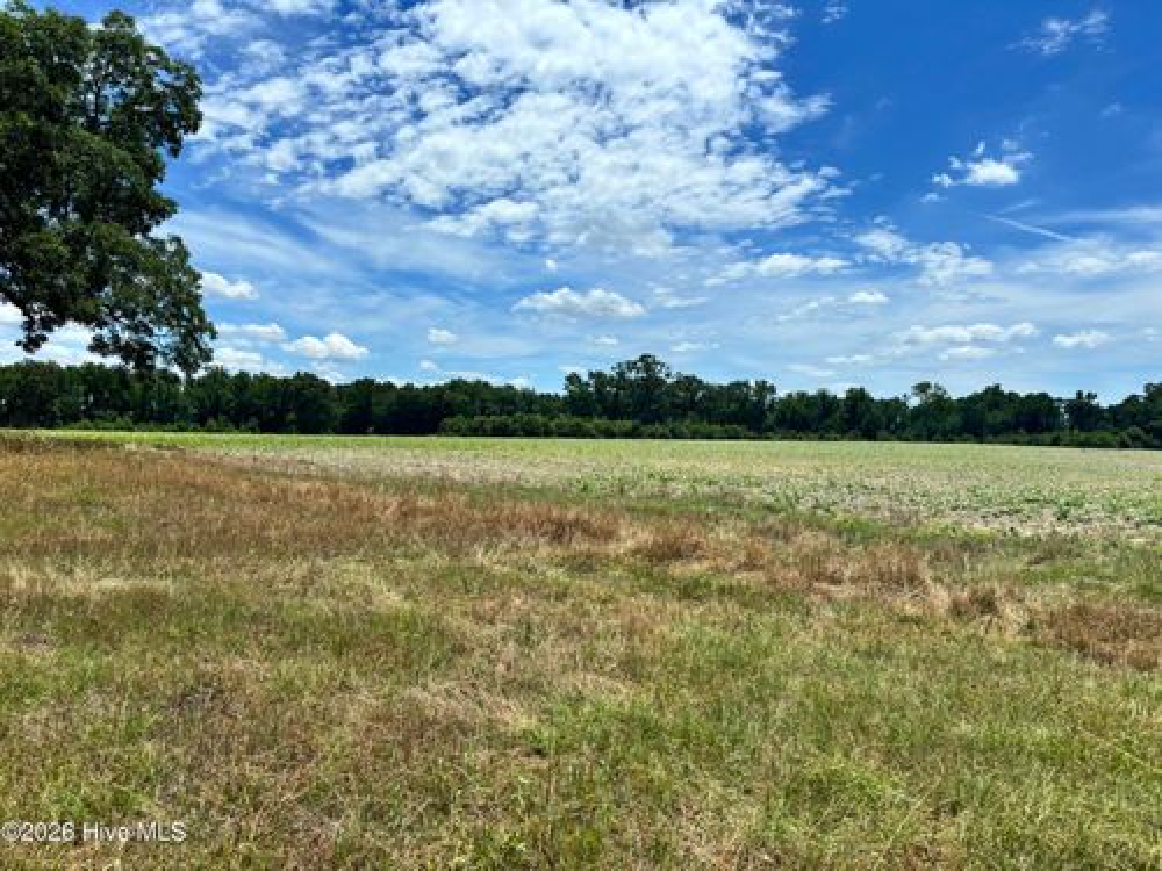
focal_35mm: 26
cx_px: 581
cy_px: 436
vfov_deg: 53.1
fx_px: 873
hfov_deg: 67.3
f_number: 1.6
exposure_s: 1/5952
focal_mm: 5.96
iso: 50
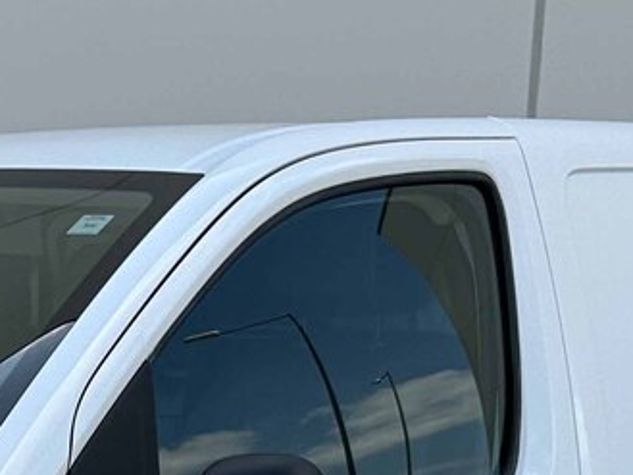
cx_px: -92
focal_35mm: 102
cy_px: 825
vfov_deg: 13.2
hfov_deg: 18.4
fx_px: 1866
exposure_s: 1/3200
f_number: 1.8
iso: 80
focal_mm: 6.86
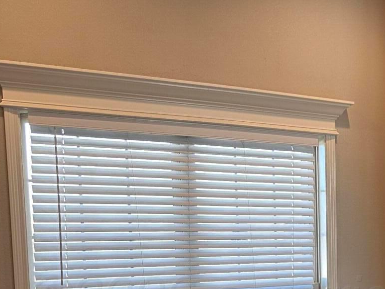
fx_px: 690
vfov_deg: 22.6
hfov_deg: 28.3
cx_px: 427
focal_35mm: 62
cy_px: 301
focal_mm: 6.86
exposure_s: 1/120
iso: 160
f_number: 1.78
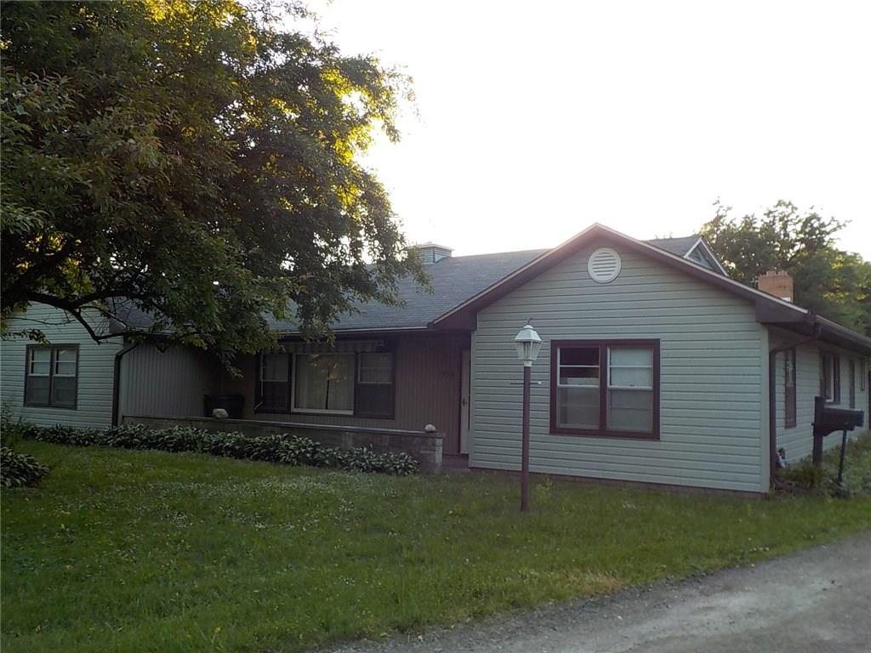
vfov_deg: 46.8
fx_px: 755
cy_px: 326
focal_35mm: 30
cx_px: 436
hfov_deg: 60.0
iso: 125
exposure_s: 1/125
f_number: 3.3
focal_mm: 4.1
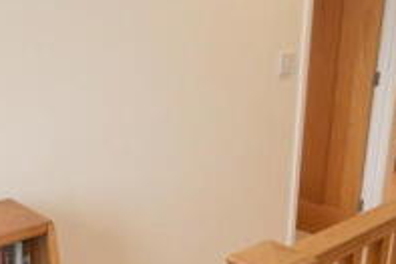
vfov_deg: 26.3
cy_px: 224
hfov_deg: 39.6
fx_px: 550
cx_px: 199
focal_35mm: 50
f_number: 4
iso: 1600
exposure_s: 1/60
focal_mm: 10
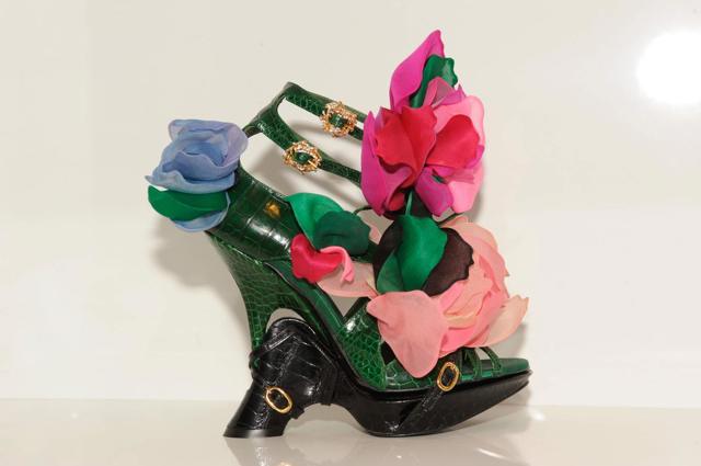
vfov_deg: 19.4
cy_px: 233
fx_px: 1361
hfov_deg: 28.9
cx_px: 350
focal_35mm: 70
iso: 500
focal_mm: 70
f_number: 11
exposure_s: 1/250
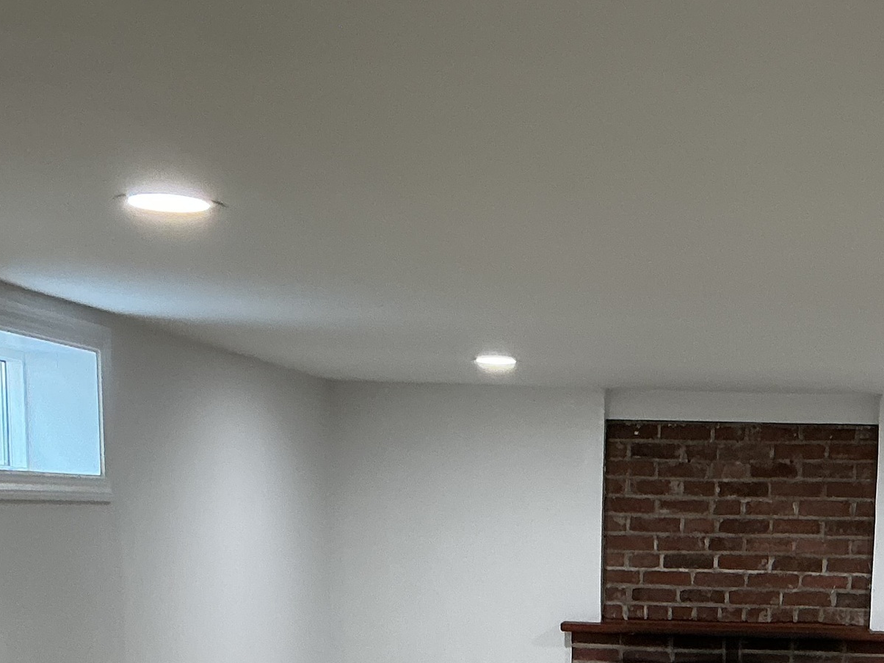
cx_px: 635
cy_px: 832
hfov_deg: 26.1
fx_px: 1890
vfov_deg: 18.7
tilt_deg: -9.4
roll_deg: -0.7
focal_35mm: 74
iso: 100
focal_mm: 3
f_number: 1.8
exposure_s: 1/60
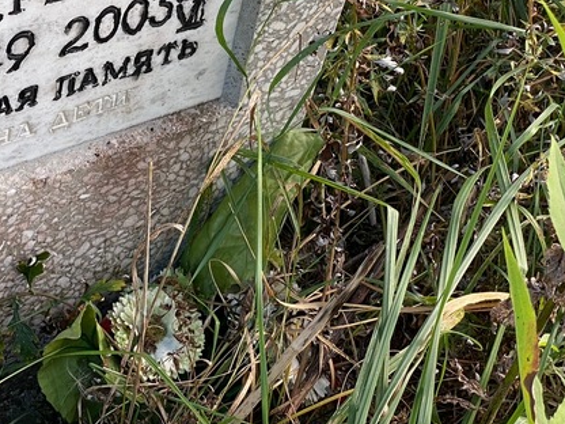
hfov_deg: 19.4
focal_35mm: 100
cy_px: 43
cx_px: 95
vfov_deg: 14.6
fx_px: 1632
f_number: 2
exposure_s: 1/122
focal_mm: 6
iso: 25
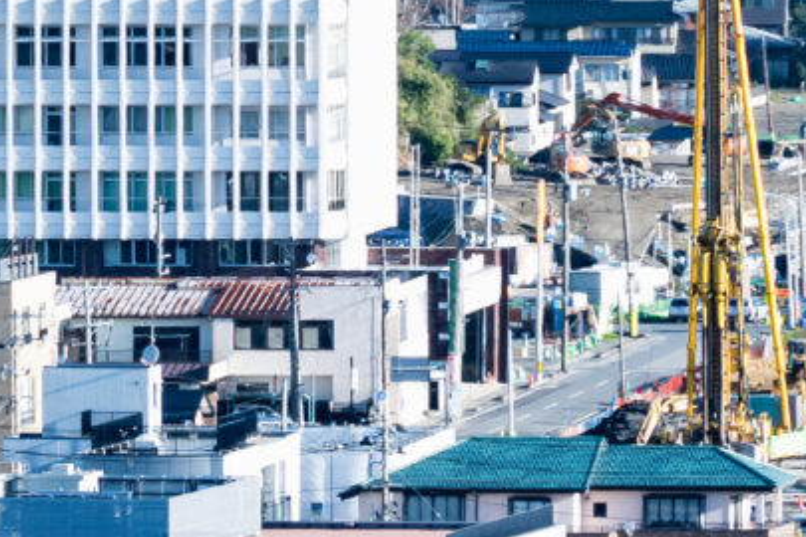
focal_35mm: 663
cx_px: 2502
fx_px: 14843
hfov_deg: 3.0
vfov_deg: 2.1
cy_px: -454
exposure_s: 1/250
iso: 64
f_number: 9
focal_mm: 105
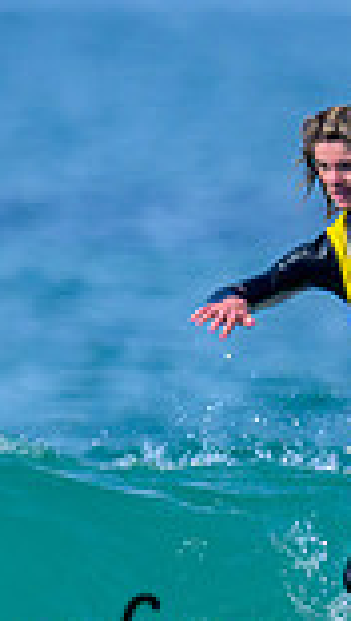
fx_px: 70548
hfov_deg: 0.3
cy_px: 432
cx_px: 368
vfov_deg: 0.5
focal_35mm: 4273
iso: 280
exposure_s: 1/2000
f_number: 6.3
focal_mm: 800
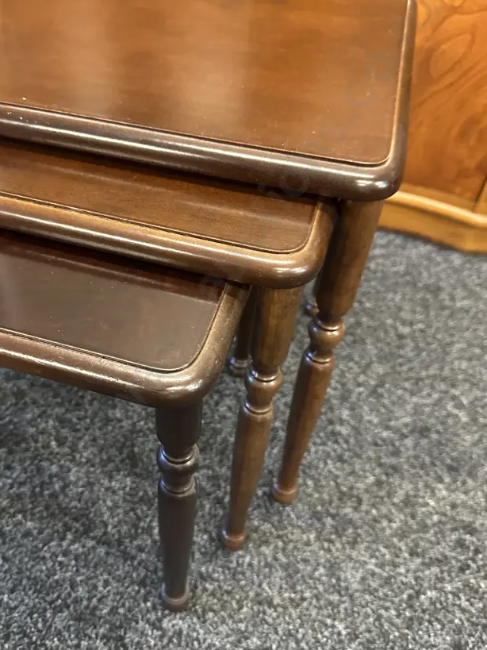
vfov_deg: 60.0
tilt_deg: -48.6
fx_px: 563
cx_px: 190
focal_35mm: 30
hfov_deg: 46.5
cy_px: 320
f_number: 1.78
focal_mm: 6.86
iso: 640
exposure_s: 1/33
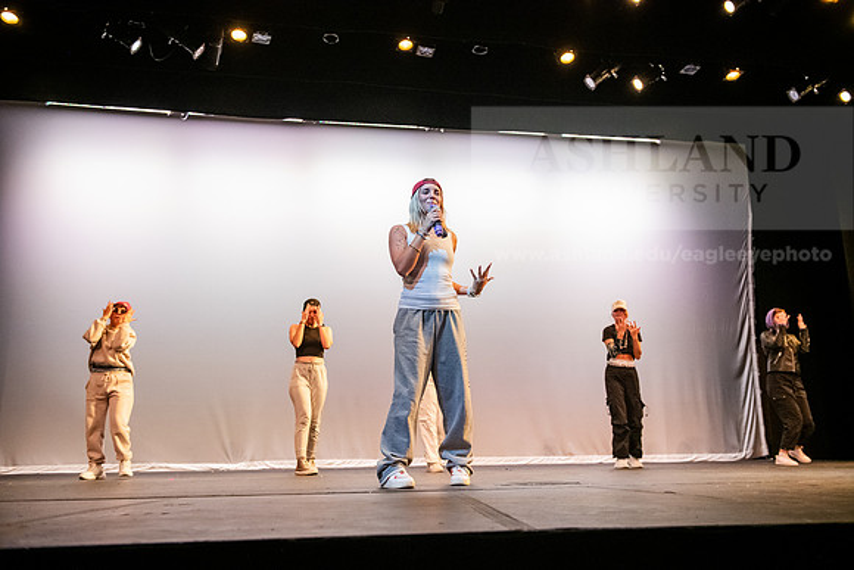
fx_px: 807
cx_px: 427
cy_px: 285
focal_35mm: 34
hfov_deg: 55.8
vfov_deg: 38.9
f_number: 3.5
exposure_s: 1/320
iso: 4000
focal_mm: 34
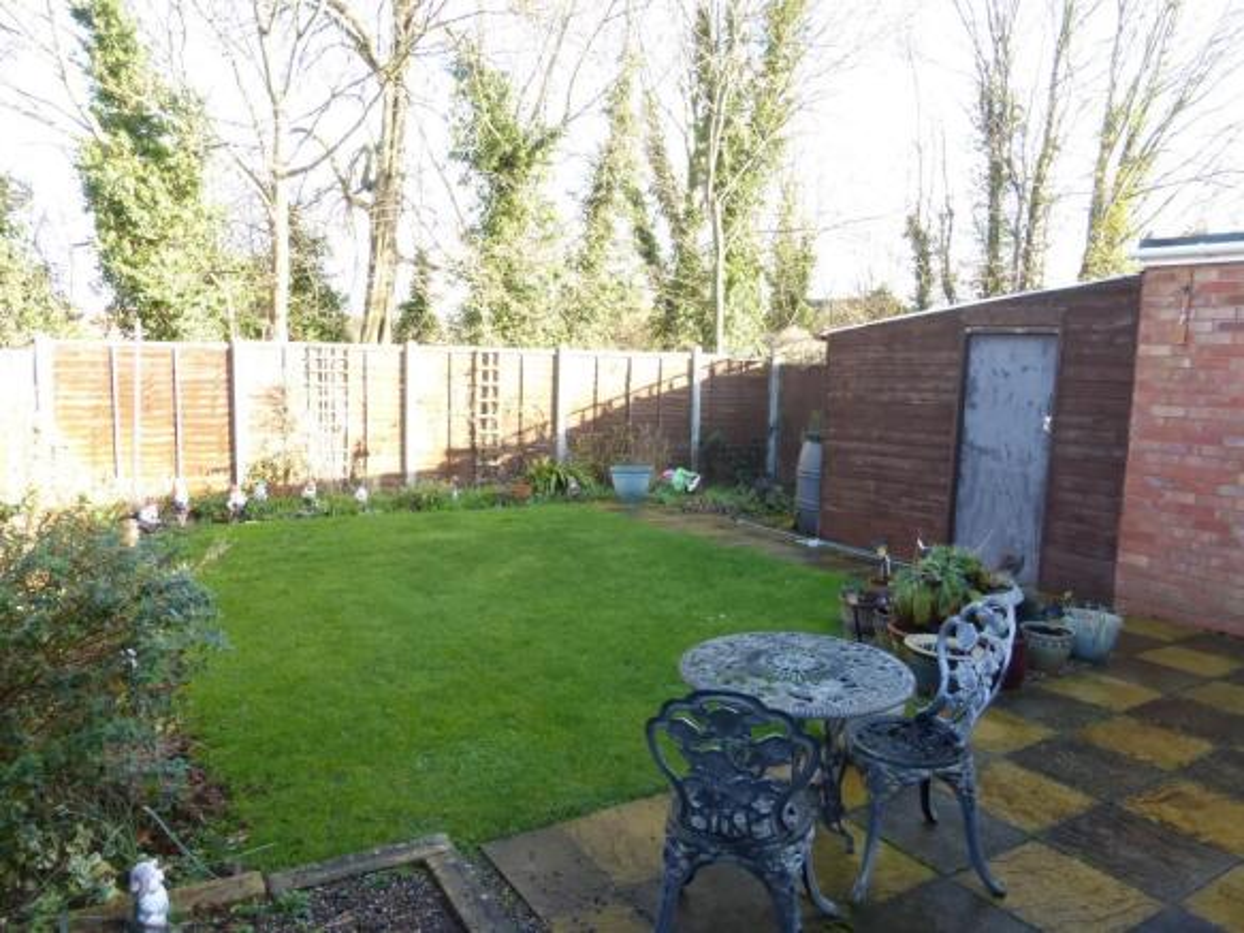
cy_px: 466
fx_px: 862
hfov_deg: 71.6
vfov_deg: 56.8
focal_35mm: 24
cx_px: 622
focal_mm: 4.3
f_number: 3.3
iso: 100
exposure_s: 1/60
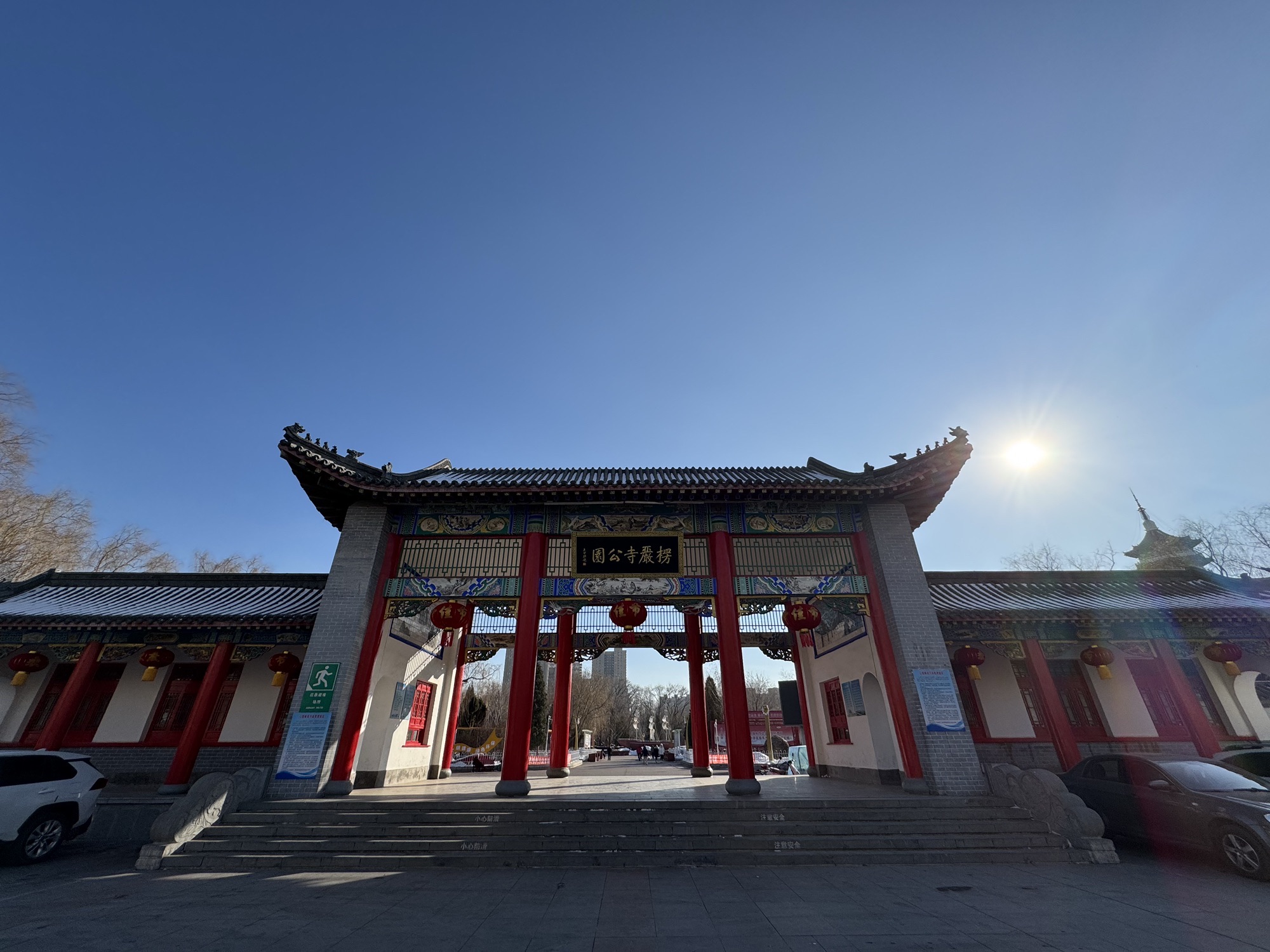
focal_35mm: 14
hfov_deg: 102.1
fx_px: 514
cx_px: 635
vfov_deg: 85.7
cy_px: 476
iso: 50
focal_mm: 2.22
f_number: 2.2
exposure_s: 1/2985
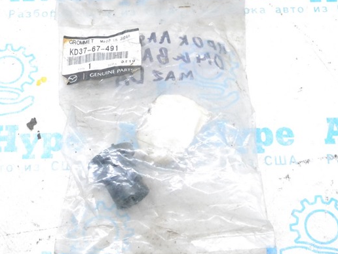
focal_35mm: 68
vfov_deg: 21.6
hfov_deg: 28.6
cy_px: 125
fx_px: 664
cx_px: 156
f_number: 10
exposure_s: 1/125
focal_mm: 38
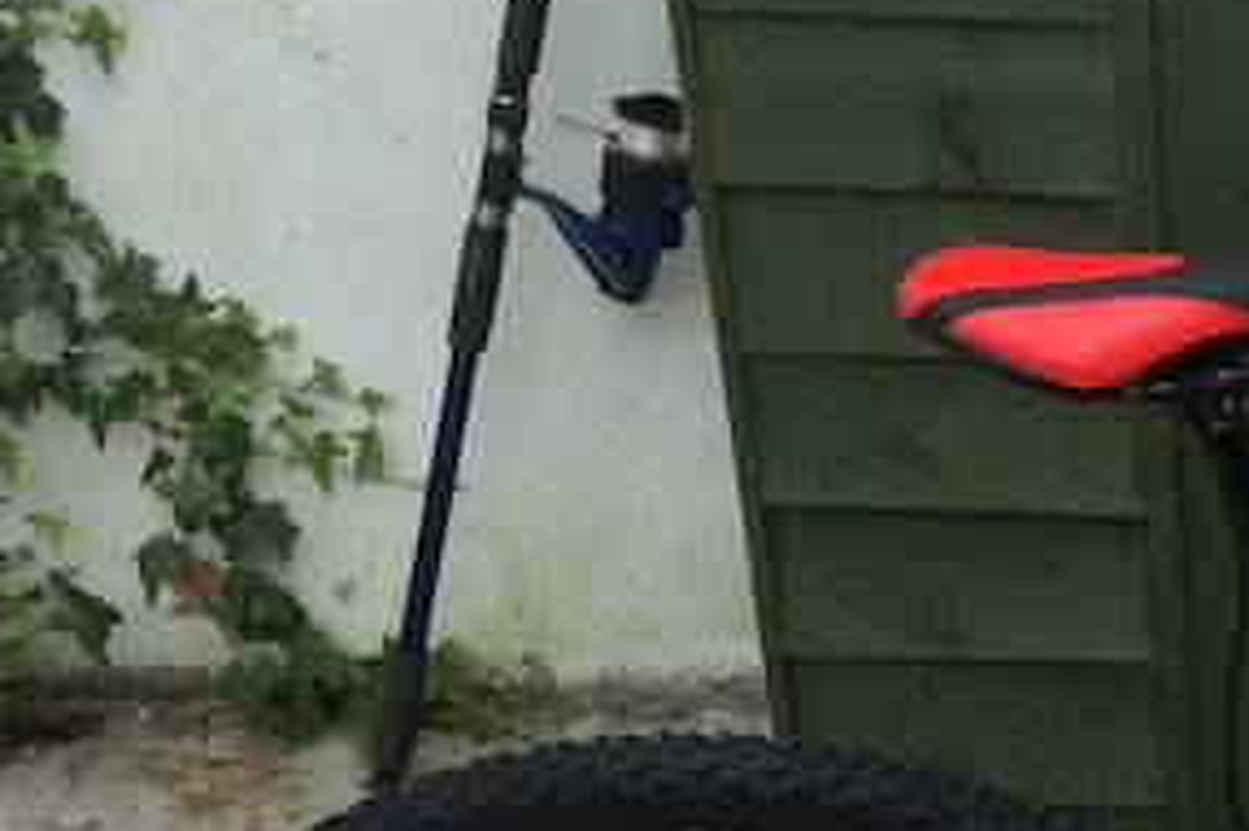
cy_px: 787
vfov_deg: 15.5
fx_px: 3017
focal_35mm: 87
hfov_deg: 20.9
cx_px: 1706
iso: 32
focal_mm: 4.12
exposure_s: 1/216
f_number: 2.2
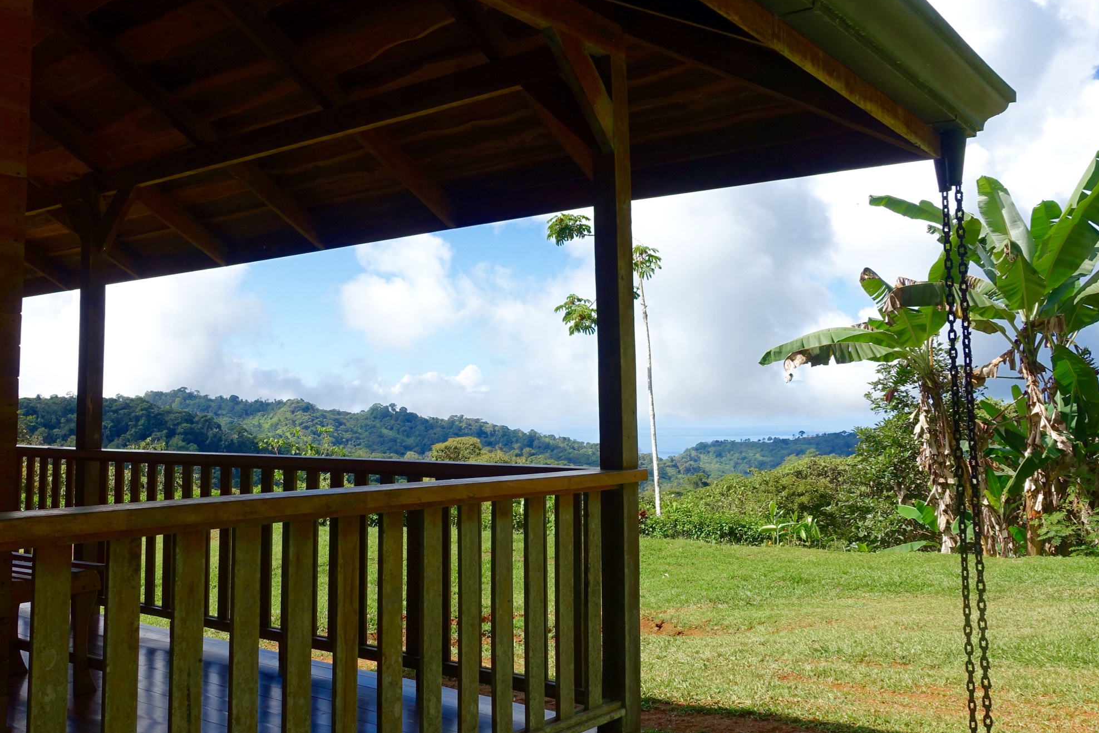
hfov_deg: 65.4
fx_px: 855
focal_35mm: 28
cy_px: 314
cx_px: 597
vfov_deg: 46.3
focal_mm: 8.8
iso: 125
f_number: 5.6
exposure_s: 1/500
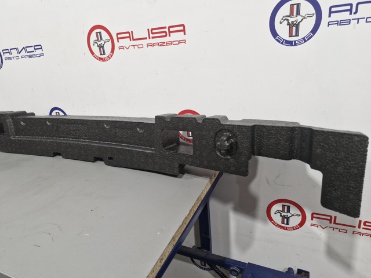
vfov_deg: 58.9
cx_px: 186
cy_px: 139
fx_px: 247
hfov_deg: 73.9
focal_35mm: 23
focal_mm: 5.54
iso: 250
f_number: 1.8
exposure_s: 1/100
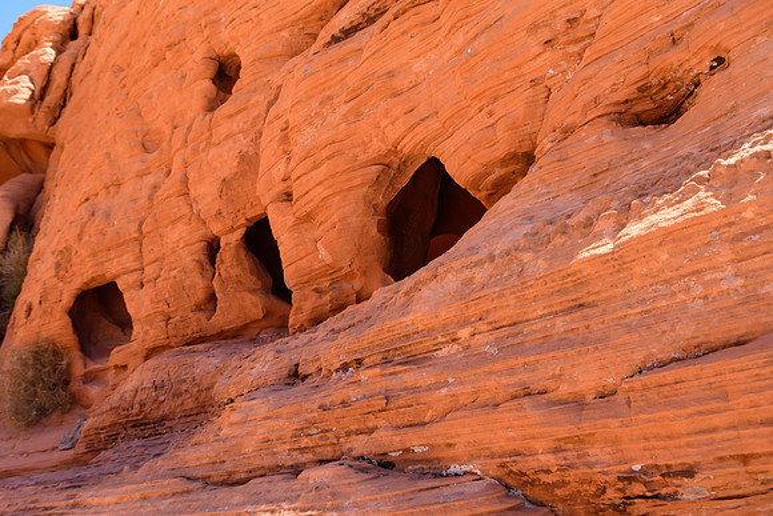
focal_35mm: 27
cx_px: 386
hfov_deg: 67.4
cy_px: 258
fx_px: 580
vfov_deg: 48.0
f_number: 5.6
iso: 800
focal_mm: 18
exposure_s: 1/400
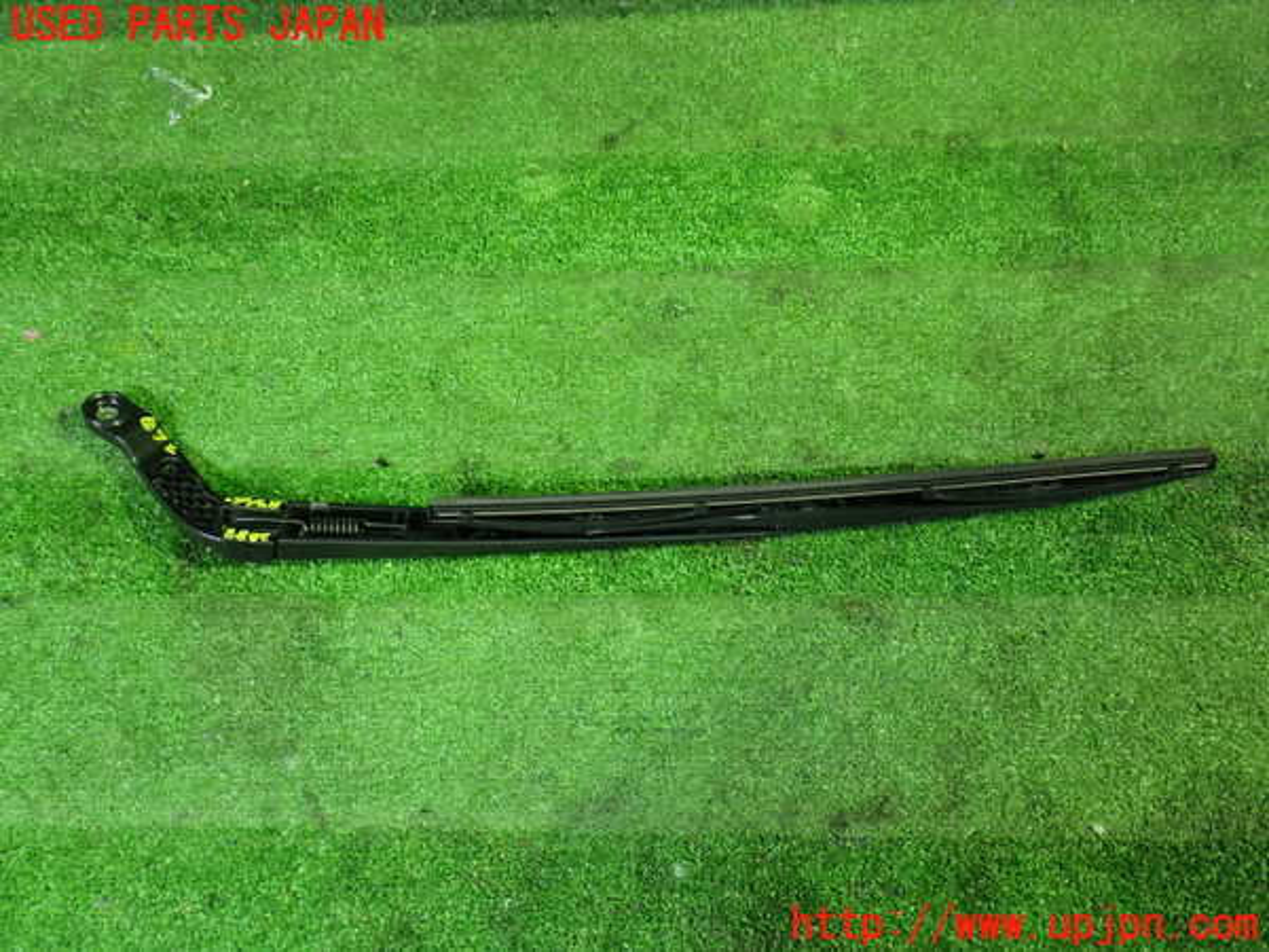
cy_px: 476
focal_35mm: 38
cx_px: 634
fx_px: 1393
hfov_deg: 49.0
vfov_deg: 37.7
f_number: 2.7
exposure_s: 1/30
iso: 800
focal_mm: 6.83
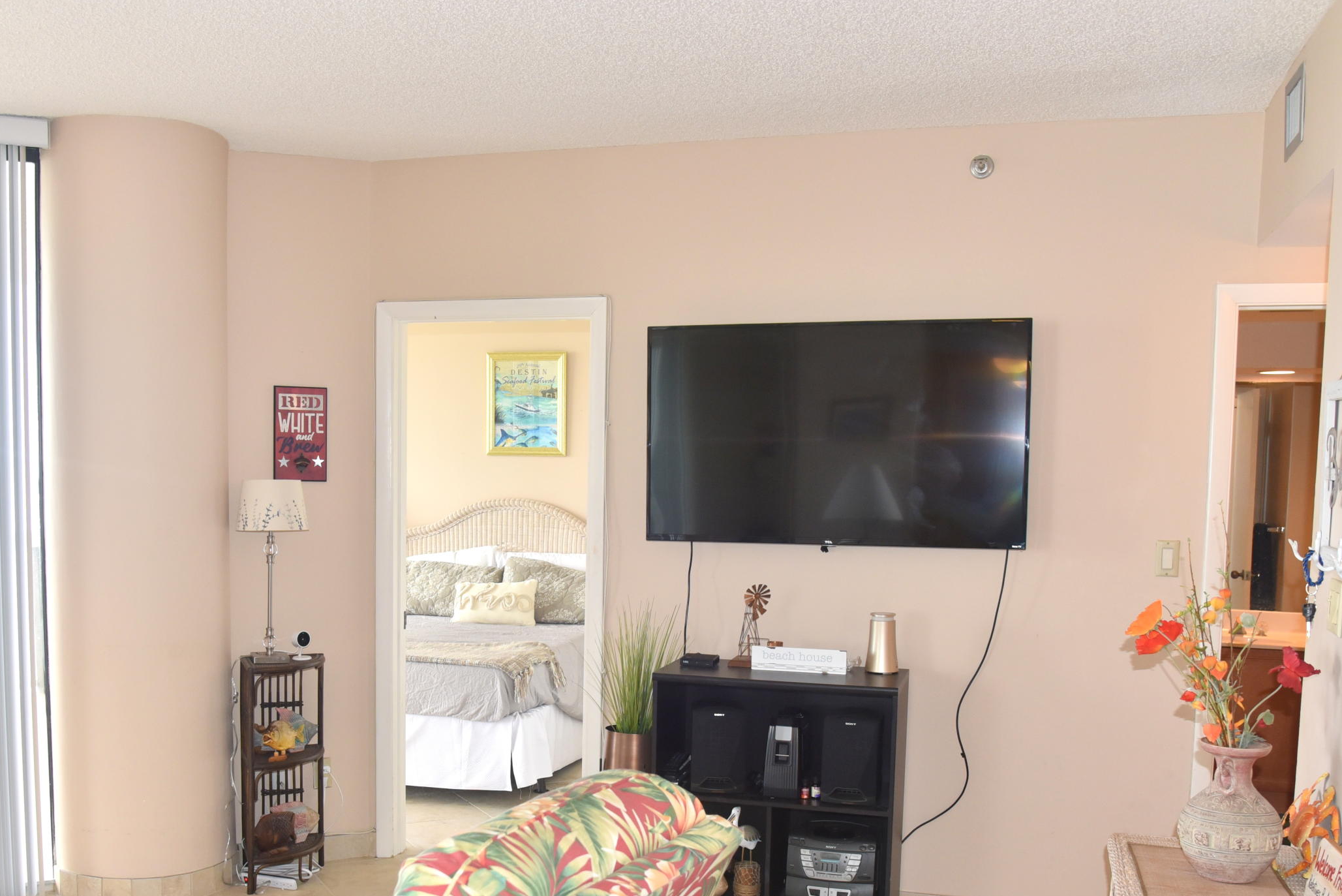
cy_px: 598
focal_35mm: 35
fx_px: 1305
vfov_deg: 37.5
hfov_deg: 54.2
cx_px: 572
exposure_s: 1/100
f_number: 5
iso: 800
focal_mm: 24
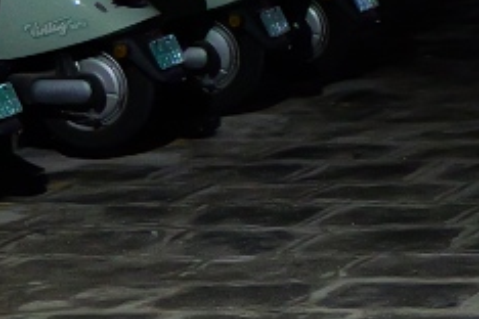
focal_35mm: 226
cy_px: -180
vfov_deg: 6.0
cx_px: 1232
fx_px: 3007
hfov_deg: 8.2
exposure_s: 1/60
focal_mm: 33
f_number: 2.8
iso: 6400
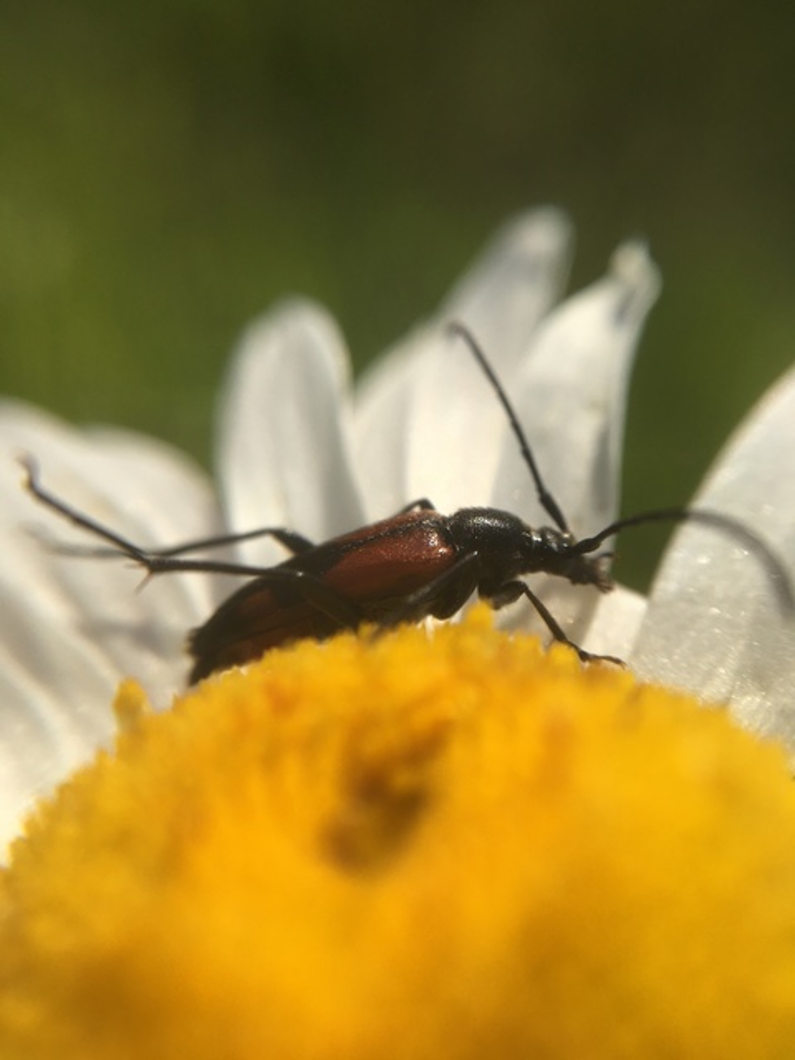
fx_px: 888
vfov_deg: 61.7
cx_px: 398
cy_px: 530
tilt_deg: -49.8
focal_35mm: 29
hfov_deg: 48.2
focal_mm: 4.15
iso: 25
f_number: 2.2
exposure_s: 1/2137
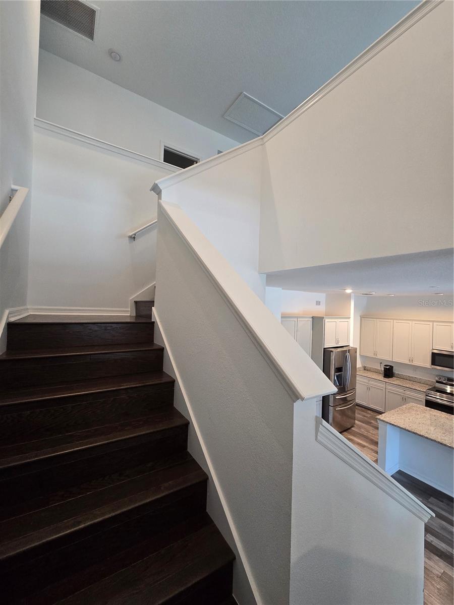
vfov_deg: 106.2
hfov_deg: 89.9
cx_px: 227
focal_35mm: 13
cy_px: 302
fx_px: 227
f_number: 2.2
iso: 200
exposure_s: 1/60
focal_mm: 2.2
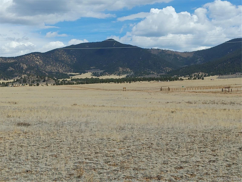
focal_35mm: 67
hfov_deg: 29.0
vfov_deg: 21.9
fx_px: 468
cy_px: 91
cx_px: 121
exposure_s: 1/1351
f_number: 1.8
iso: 50
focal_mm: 4.81
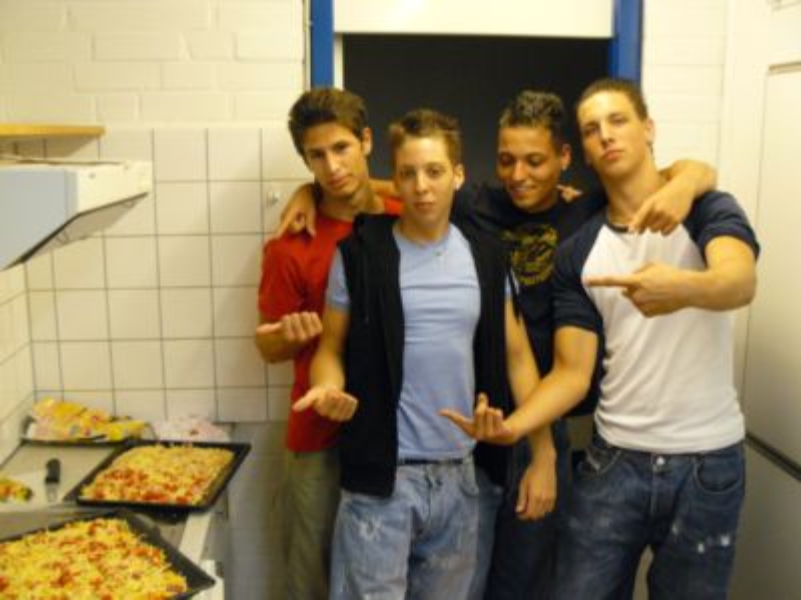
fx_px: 833
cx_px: 400
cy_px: 300
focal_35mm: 36
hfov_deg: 51.4
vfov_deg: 39.7
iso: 320
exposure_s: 1/30
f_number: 2.8
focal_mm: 6
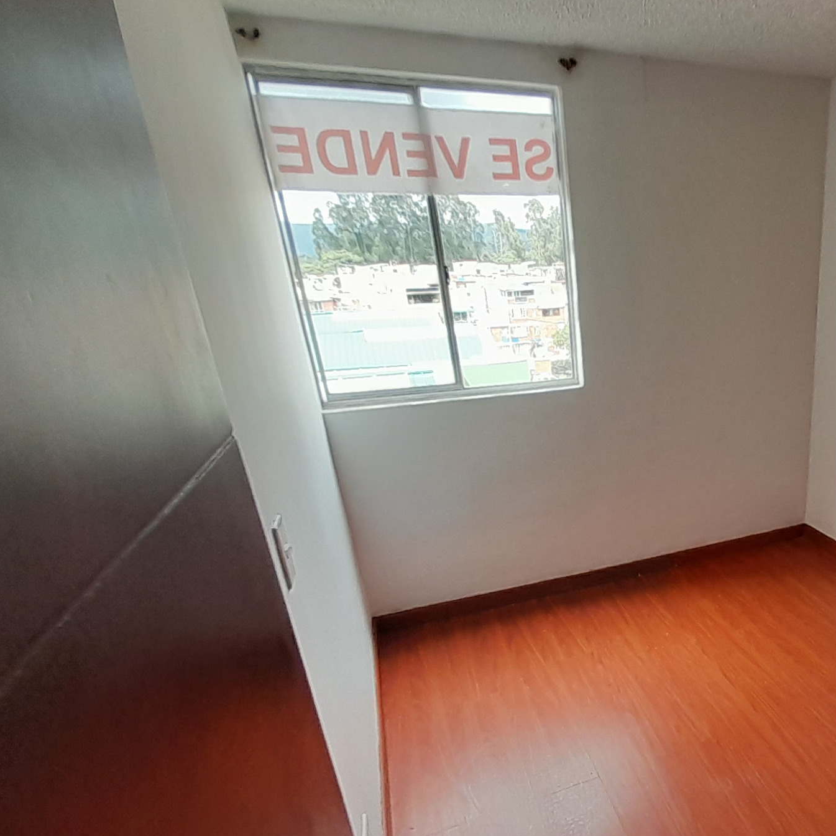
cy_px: 528
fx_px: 601
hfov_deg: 63.0
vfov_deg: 68.4
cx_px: 681
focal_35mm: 22
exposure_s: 1/50
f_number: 2.2
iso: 40
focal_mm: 1.13
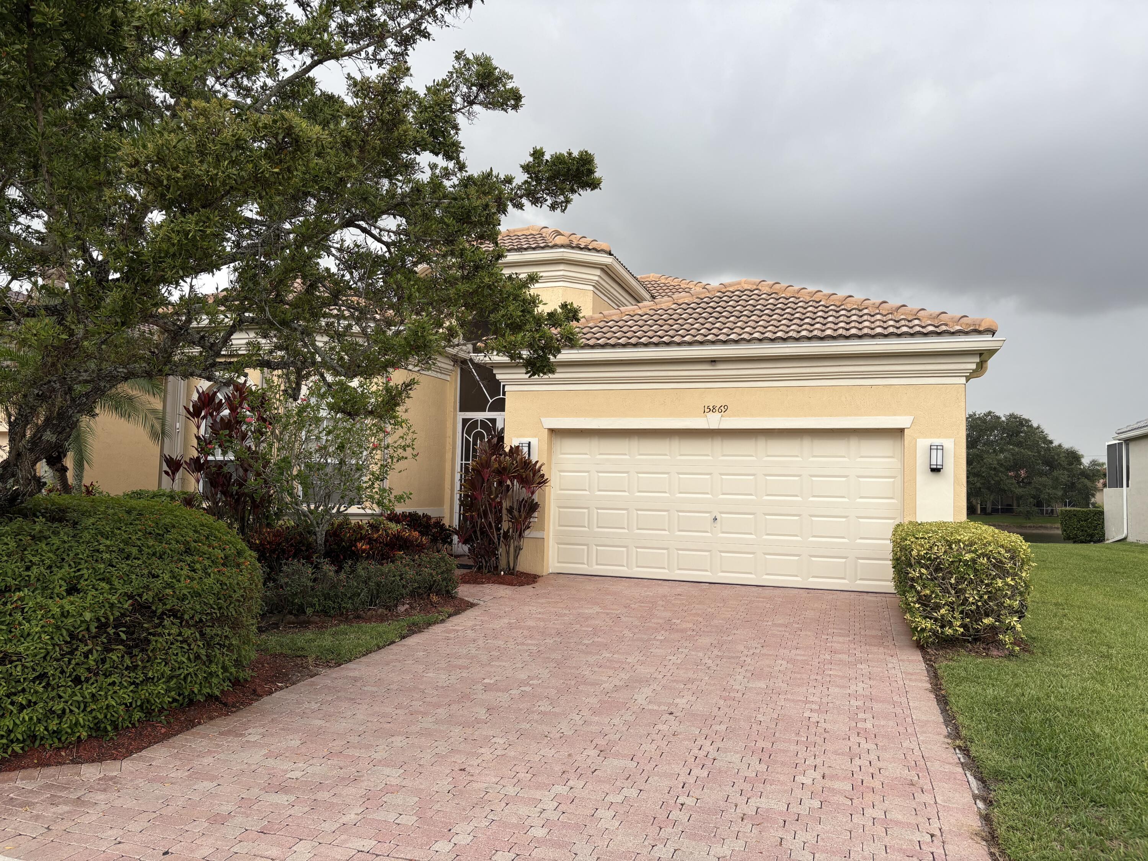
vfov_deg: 53.1
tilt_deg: +3.8
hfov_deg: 67.3
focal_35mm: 26
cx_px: 574
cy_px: 430
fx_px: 862
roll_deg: -1.6
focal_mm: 5.96
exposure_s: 1/629
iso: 50
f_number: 1.6
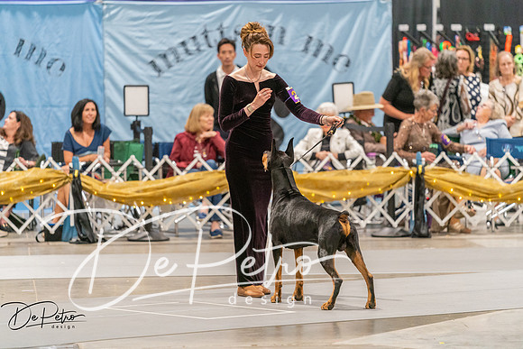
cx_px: 262
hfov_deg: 10.3
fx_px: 2906
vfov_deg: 6.9
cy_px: 174
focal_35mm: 200
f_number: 2.8
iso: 6400
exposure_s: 1/250
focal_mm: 200
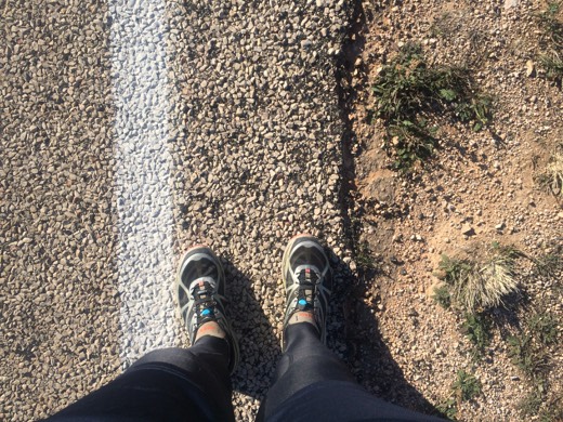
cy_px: 211
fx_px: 472
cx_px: 282
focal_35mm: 29
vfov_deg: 48.2
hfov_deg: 61.7
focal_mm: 4.15
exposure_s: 1/1866
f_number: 2.2
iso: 32
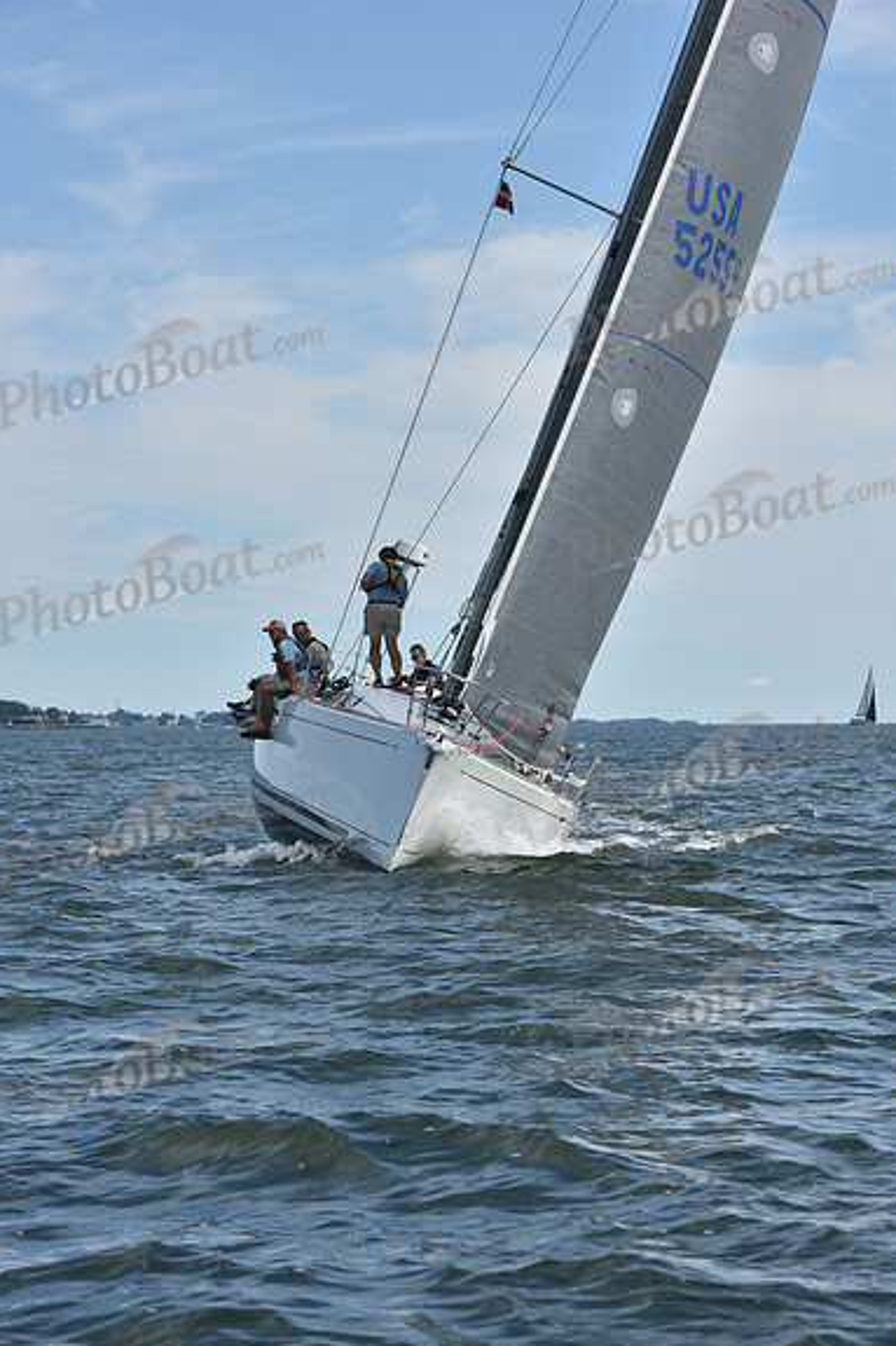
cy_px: 674
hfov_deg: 12.9
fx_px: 3959
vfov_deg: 19.3
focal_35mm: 106
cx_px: 446
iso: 320
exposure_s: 1/1000
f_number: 10
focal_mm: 105
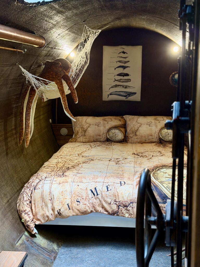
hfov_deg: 30.3
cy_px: 134
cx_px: 100
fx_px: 370
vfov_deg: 39.7
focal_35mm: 48
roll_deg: +0.5
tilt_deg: -10.2
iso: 400
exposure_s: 1/40
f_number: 1.78
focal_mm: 6.76
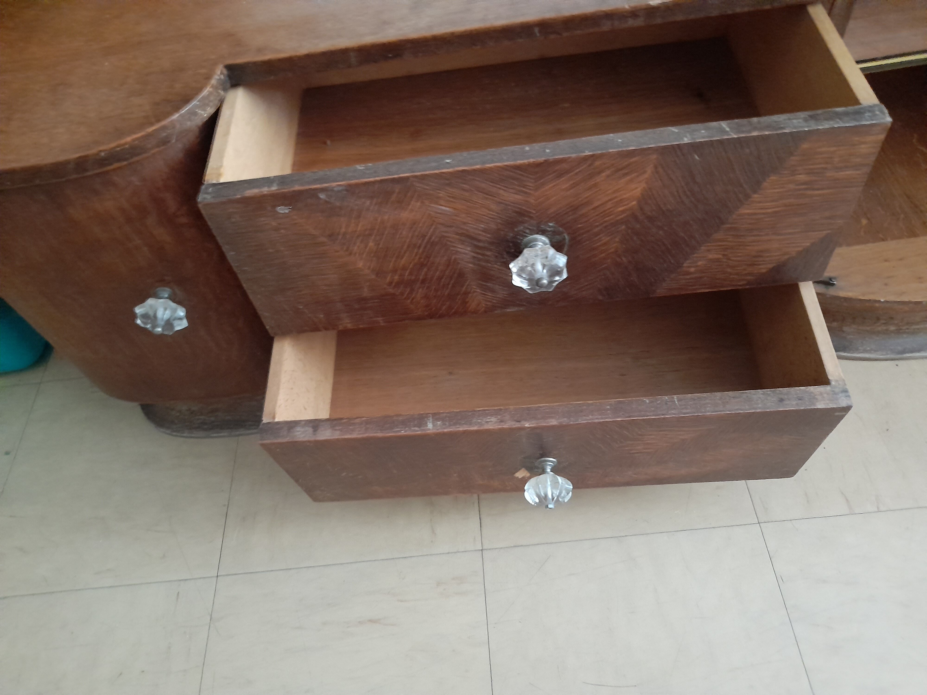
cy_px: 348
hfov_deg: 69.4
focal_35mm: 25
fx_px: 669
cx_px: 464
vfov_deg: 54.9
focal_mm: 4.6
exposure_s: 1/10
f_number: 2
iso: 800
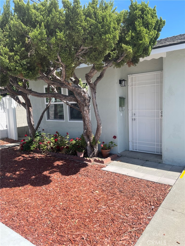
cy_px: 123
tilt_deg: -5.5
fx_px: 178
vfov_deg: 69.4
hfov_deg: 54.9
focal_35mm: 25
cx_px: 92
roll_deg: +1.3
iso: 32
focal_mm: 5.1
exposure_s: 1/1767
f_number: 1.6
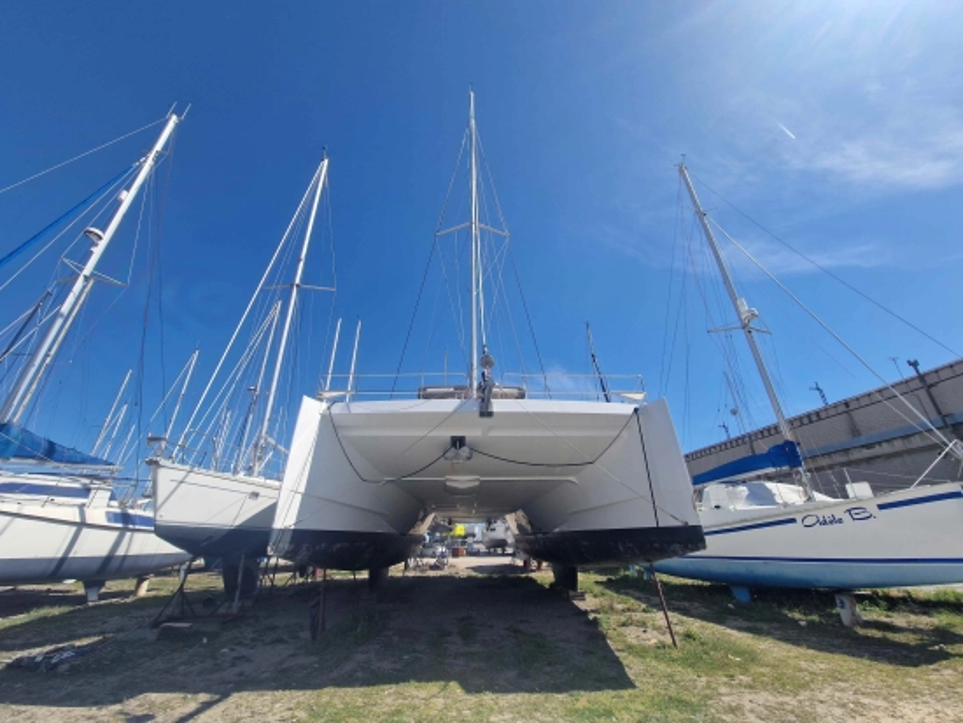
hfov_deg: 106.2
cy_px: 362
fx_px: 362
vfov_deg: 90.0
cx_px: 482
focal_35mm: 13
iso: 50
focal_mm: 2.2
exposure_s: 1/2640
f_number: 2.2
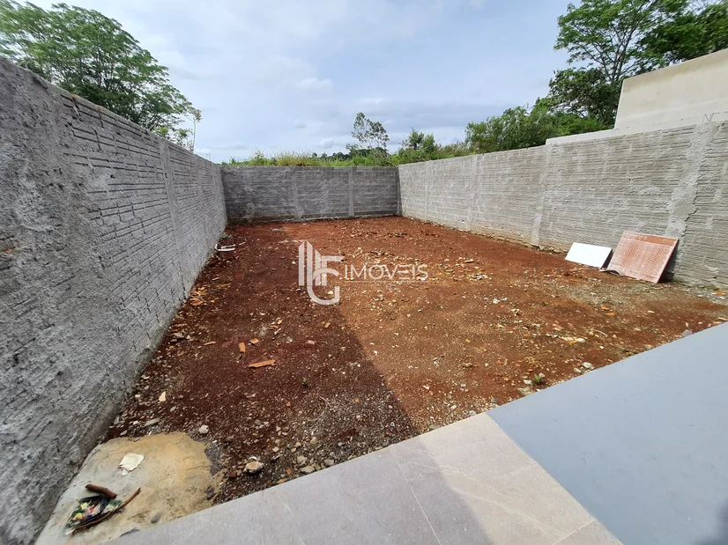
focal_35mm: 13
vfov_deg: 89.9
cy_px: 272
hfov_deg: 106.2
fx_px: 273
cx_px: 364
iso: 50
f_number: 2.2
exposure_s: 1/1460
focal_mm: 1.74
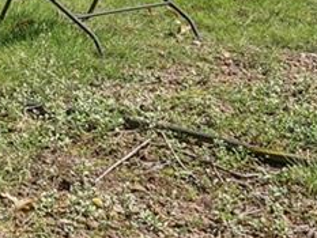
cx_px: -276
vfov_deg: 10.6
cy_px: -187
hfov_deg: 13.3
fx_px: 1200
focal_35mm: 131
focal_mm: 31
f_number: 8
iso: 800
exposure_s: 1/500
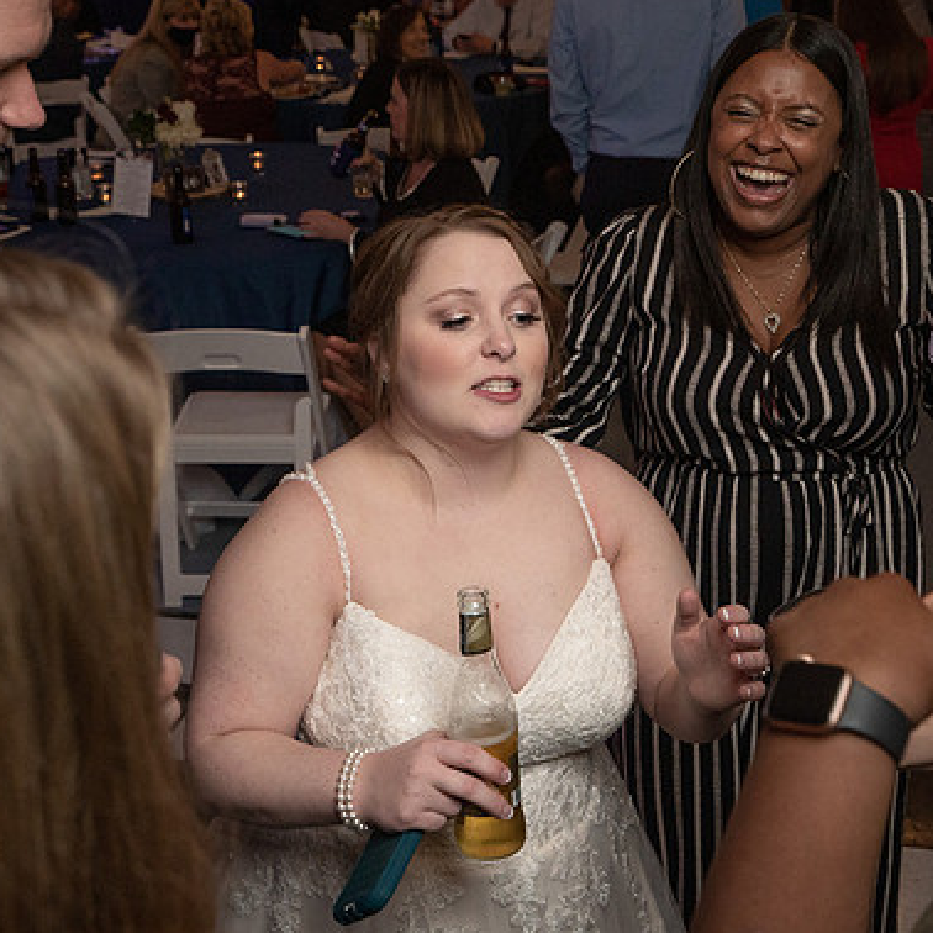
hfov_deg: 31.6
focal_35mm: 54
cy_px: 380
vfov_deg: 31.6
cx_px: 483
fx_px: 1647
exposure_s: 1/250
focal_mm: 35
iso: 2000
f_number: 5.6
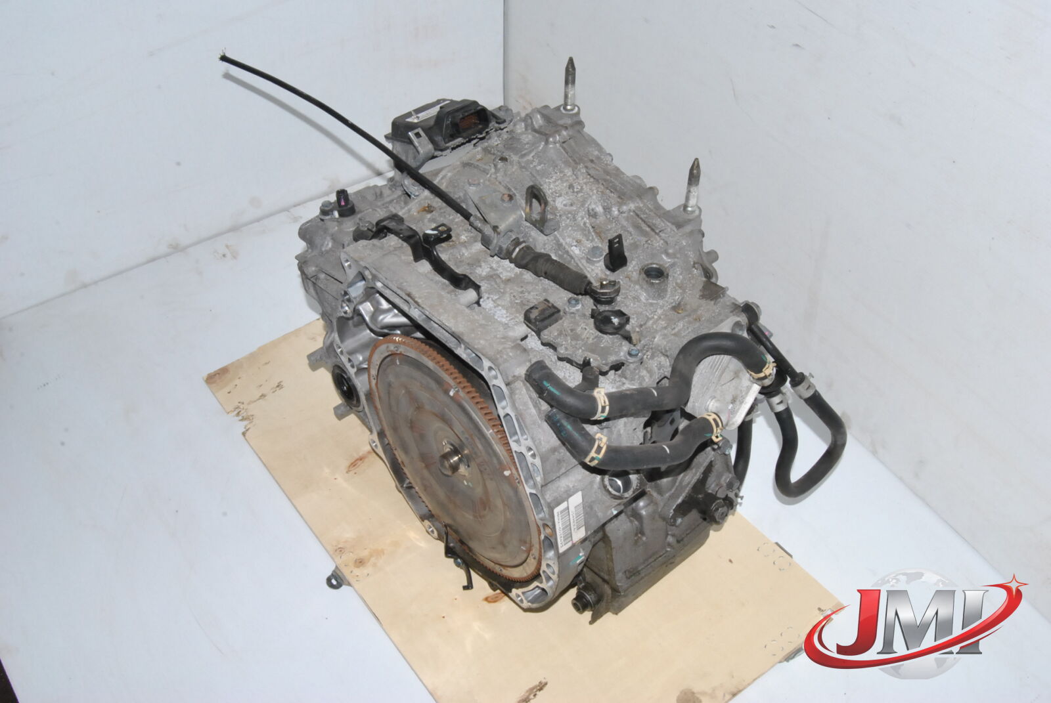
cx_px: 526
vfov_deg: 37.0
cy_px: 352
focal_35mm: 36
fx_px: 1052
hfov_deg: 53.1
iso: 800
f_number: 22
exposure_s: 1/200
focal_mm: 24
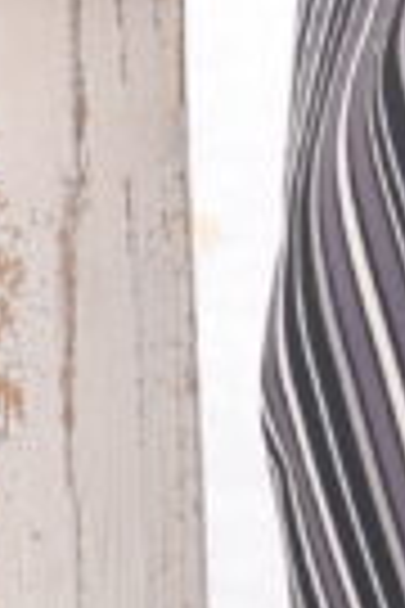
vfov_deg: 3.2
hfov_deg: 2.1
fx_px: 10867
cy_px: -703
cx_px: 965
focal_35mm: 644
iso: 125
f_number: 5.6
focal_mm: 85
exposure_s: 1/160
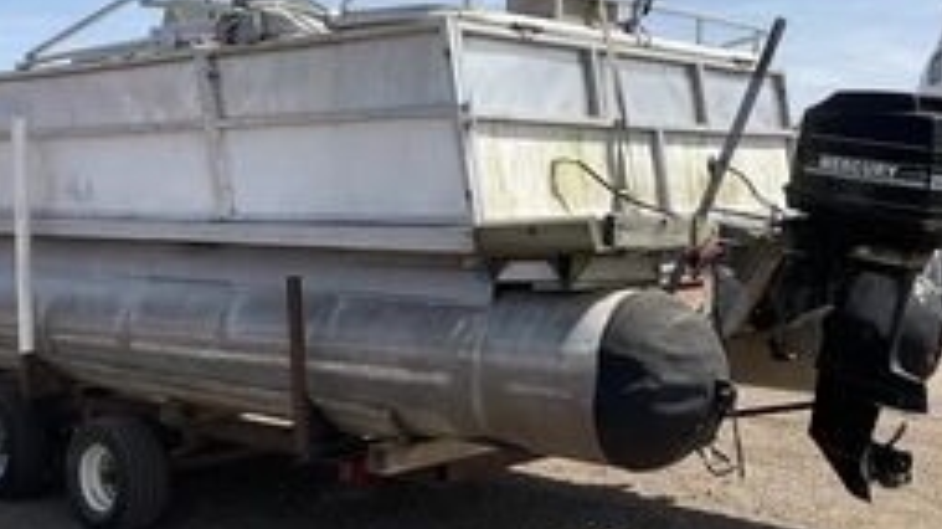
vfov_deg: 23.9
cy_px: 272
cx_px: 398
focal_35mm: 50
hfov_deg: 41.2
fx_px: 1248
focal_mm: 3
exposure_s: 1/1786
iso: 25
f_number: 1.8
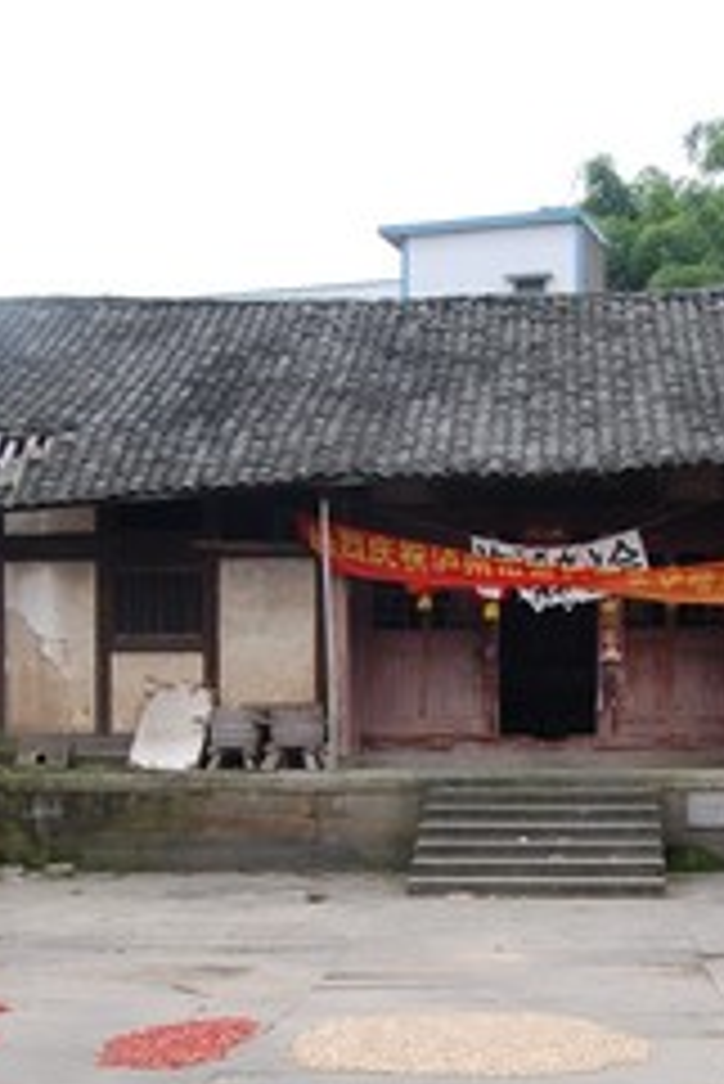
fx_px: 1687
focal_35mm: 56
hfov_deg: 24.1
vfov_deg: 35.3
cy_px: 702
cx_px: 499
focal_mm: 18
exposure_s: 1/160
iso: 200
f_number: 8
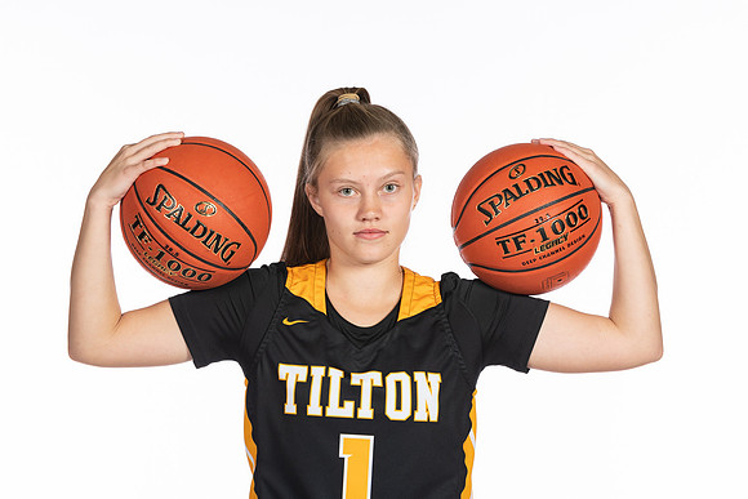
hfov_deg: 9.4
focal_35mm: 219
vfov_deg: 6.3
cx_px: 374
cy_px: 207
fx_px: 4553
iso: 100
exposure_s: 1/100
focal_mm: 125
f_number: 5.6
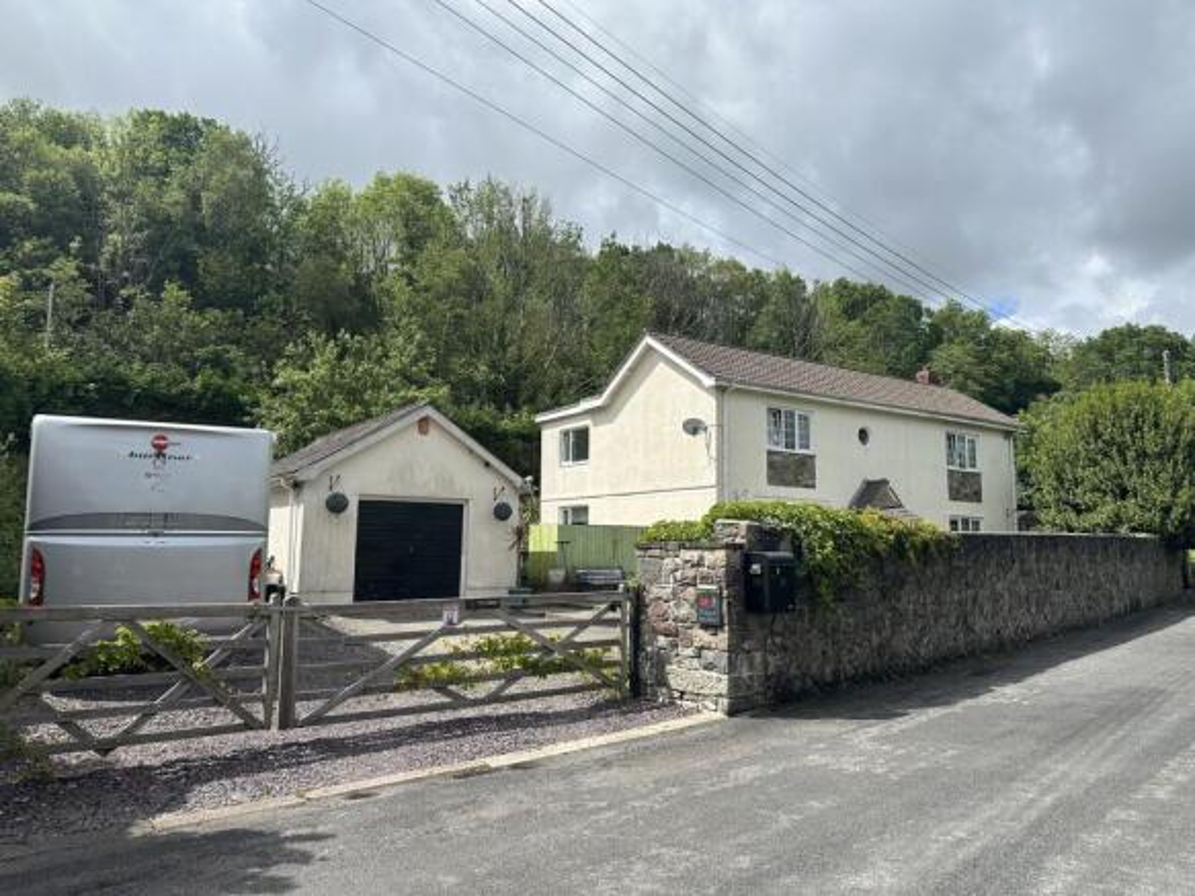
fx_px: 828
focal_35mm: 24
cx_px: 598
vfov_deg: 56.8
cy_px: 448
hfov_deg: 71.6
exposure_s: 1/4545
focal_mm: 6.86
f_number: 1.78
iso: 80
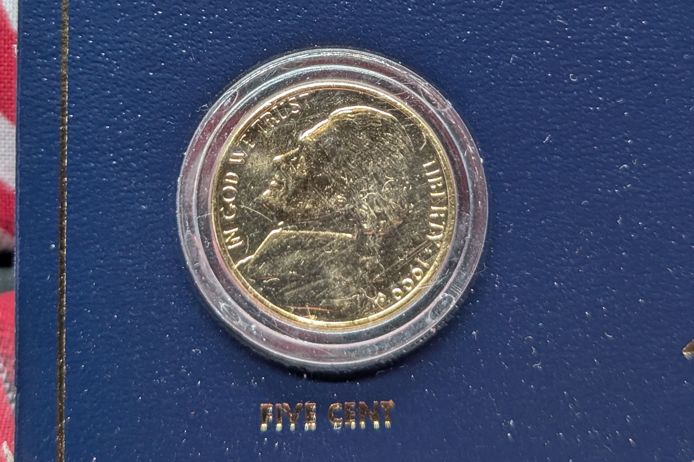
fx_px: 1504
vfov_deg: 17.1
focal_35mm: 78
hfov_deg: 26.0
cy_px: -2
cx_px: 349
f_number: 1.68
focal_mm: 6.9
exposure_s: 1/99.5
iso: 165
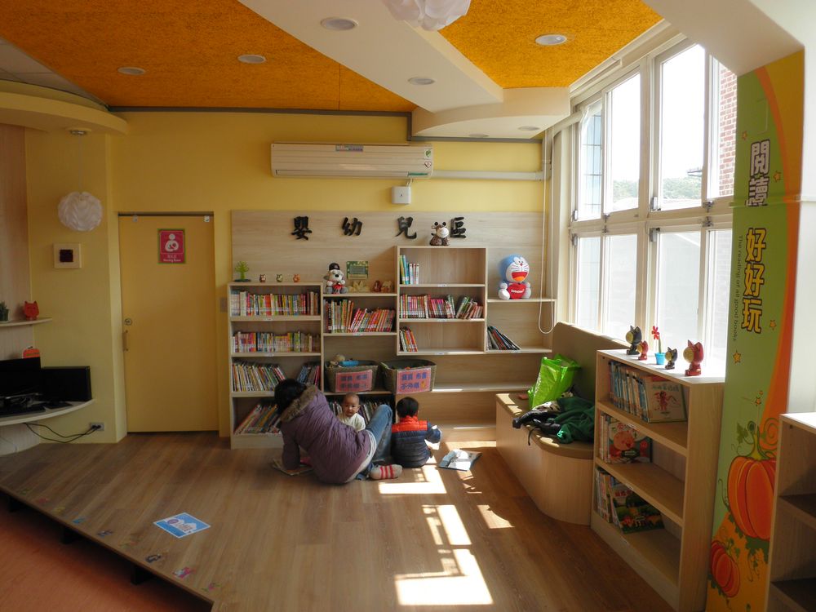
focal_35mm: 26
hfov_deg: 67.3
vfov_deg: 53.1
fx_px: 613
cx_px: 408
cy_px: 306
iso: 64
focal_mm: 4.7
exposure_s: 1/125
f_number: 2.8
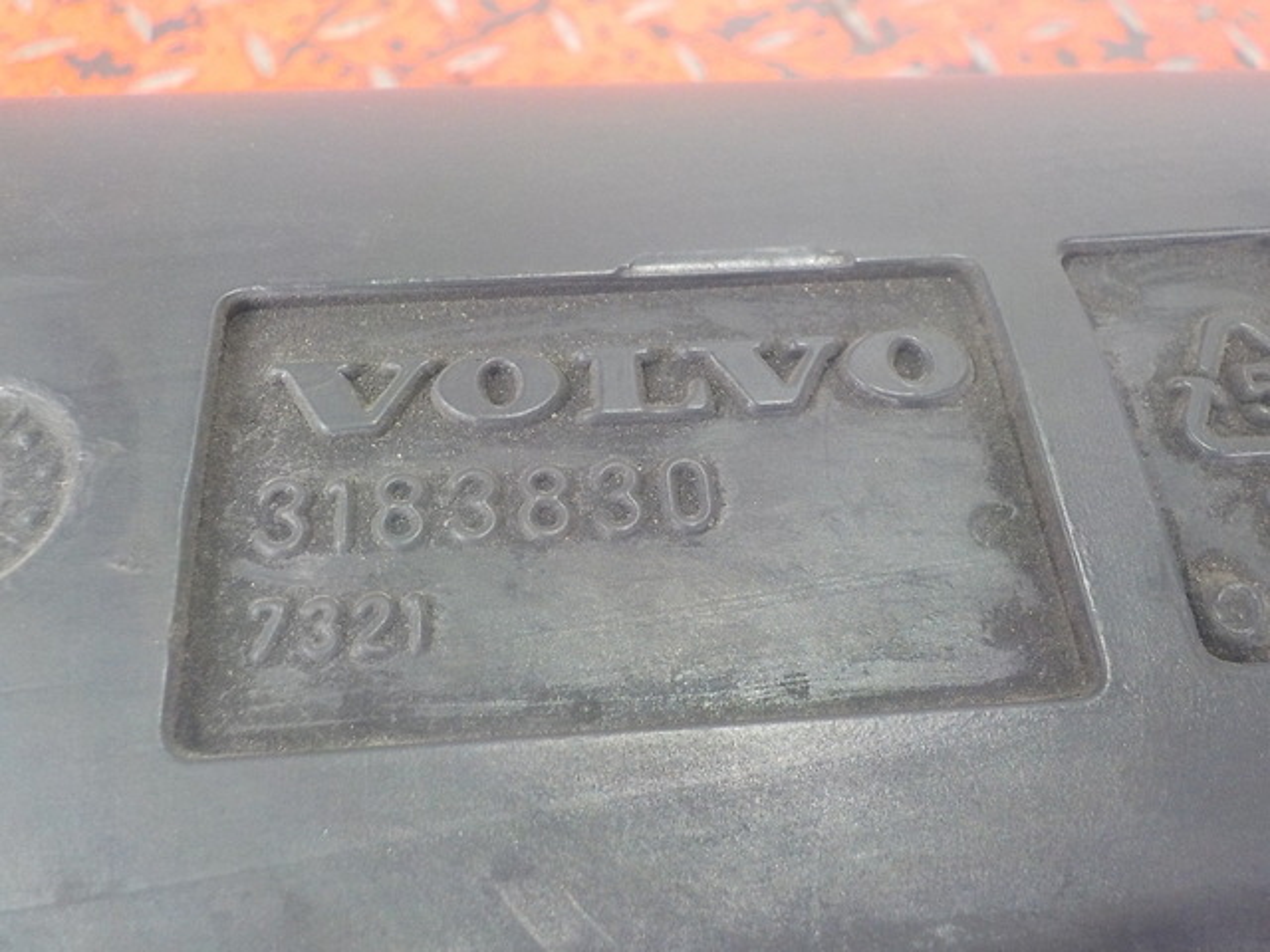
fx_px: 1101
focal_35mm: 30
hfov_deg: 60.0
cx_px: 635
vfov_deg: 46.8
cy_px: 476
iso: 400
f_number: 3.3
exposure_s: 1/13
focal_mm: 4.1
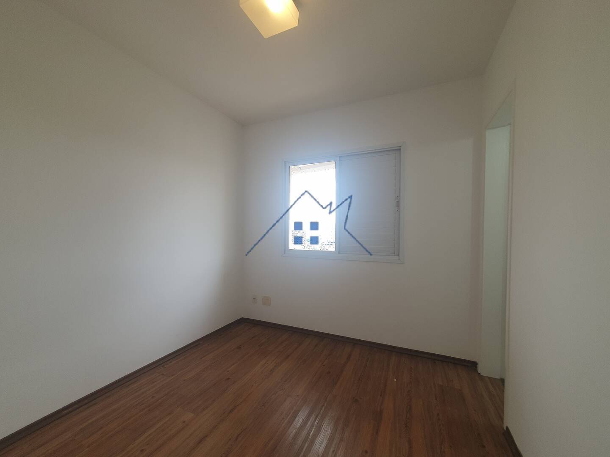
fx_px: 229
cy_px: 228
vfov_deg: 89.9
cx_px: 305
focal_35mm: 13
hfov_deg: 106.2
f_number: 2.2
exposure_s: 1/120
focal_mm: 1.8
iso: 50
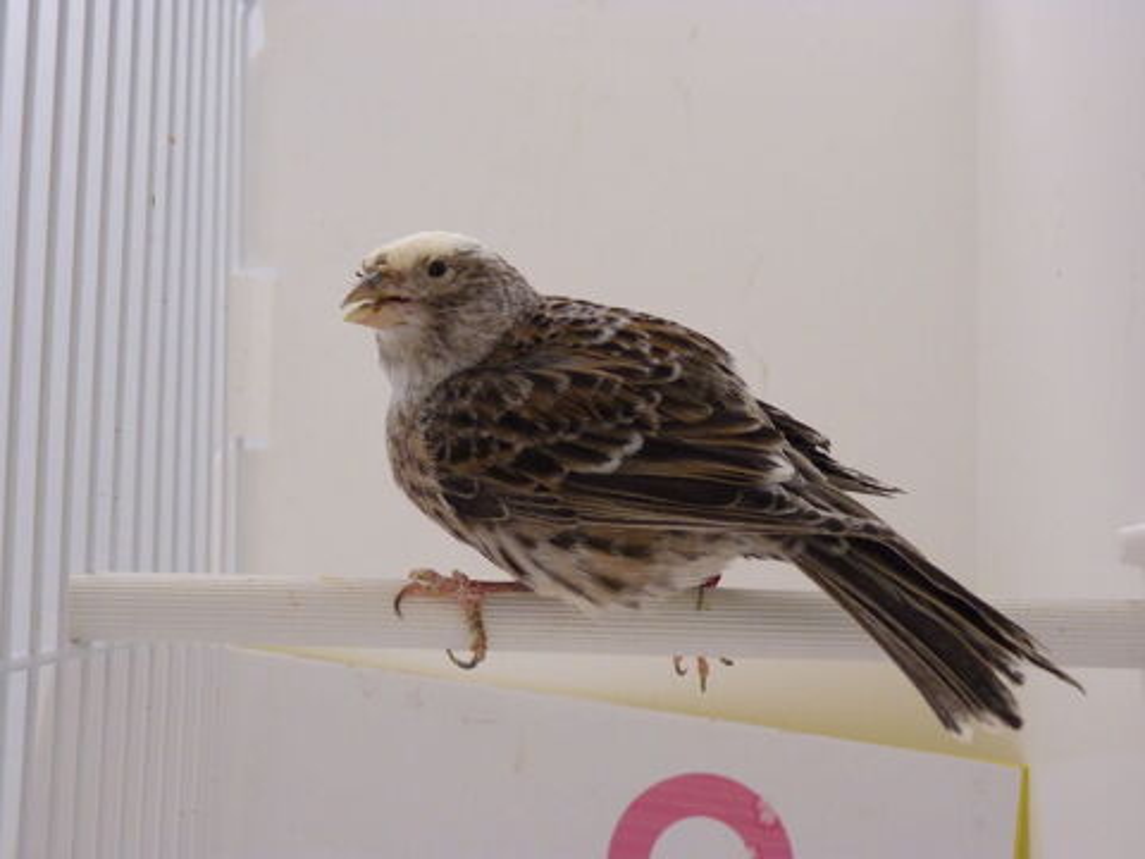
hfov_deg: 38.2
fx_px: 1654
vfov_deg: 29.1
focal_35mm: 50
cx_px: 572
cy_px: 430
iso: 400
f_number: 3.2
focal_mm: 9
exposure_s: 1/160
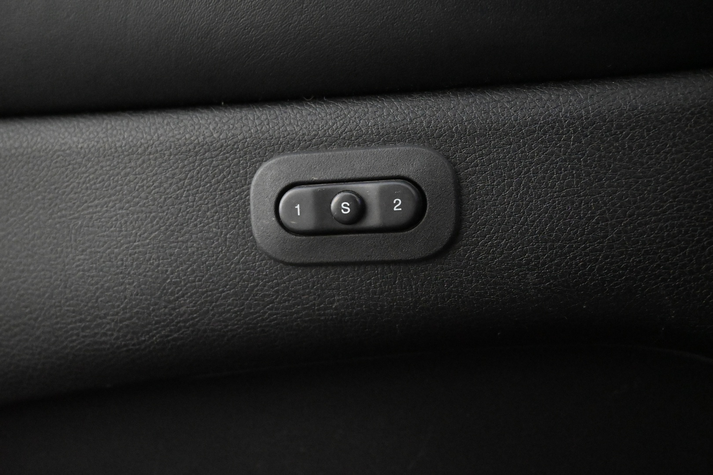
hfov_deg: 49.6
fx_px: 772
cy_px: 238
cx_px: 356
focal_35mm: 39
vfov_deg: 34.2
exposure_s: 1/40
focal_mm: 26
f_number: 4.5
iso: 11400
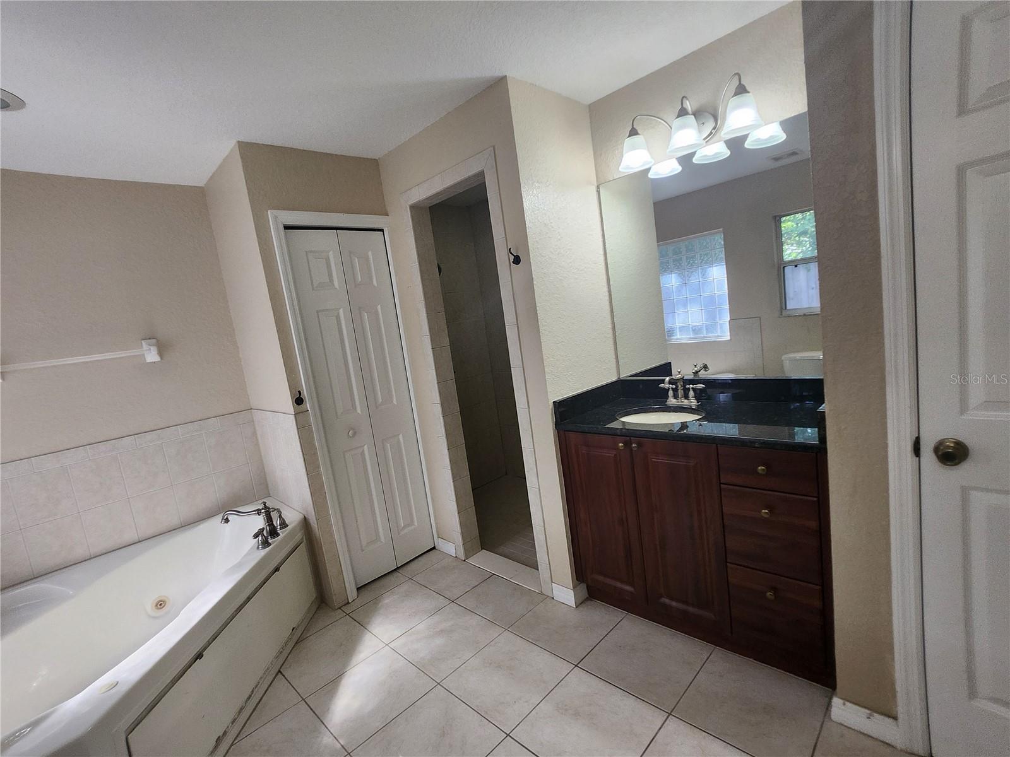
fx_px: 379
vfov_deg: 89.9
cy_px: 378
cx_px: 505
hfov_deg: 106.2
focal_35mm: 13
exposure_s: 1/60
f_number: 2.2
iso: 80
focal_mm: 1.7
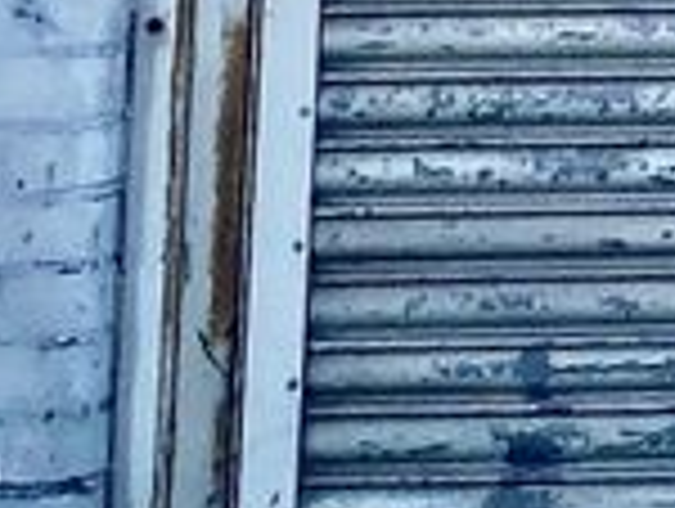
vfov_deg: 6.7
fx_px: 3750
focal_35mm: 192
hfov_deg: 8.5
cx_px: 2092
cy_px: -1234
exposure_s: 1/1653
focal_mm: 4.25
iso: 32
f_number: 1.8
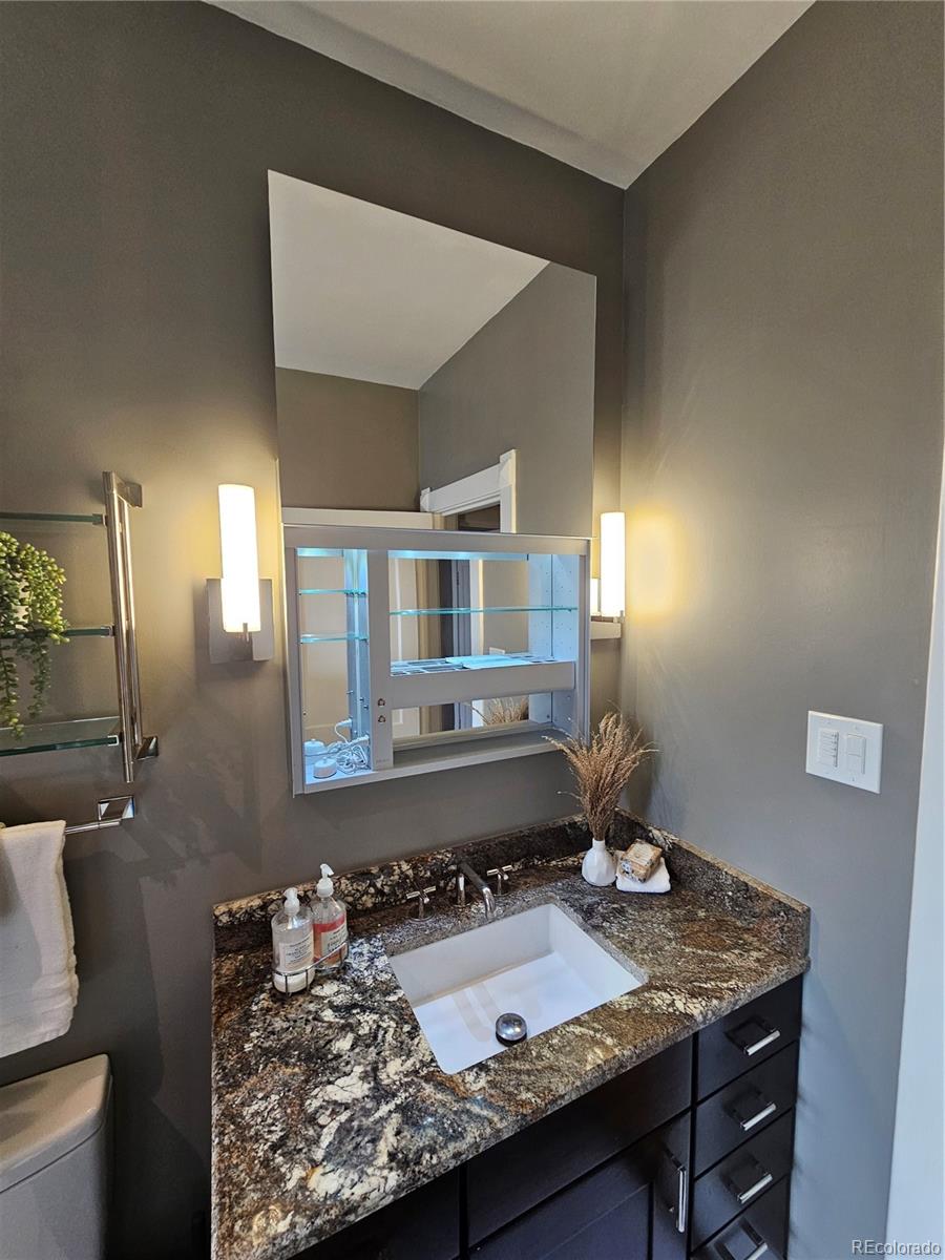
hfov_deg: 89.9
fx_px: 473
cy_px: 630
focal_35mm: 13
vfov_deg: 106.2
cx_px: 472
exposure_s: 1/60
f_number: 2.2
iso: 160
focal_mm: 2.2
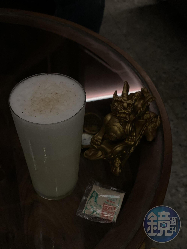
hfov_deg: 28.0
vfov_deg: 36.8
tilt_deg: -45.6
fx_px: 375
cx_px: 94
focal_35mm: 52
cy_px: 124
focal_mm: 6
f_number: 2
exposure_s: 1/15
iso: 640
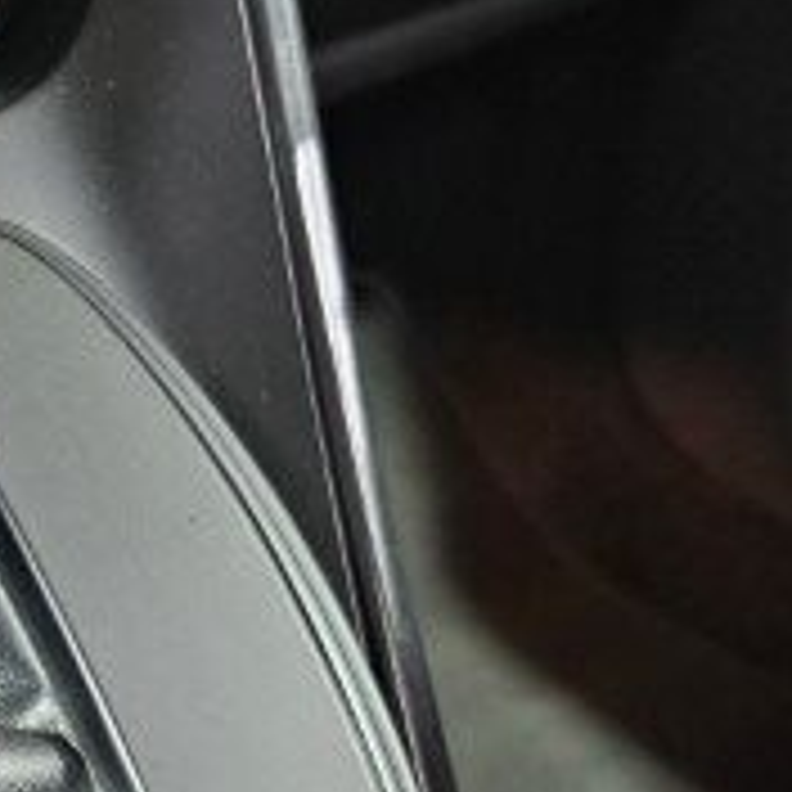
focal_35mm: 74
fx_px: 1916
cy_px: 396
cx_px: -279
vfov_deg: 23.4
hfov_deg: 20.9
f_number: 1.7
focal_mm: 6.3
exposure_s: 1/34
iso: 1000
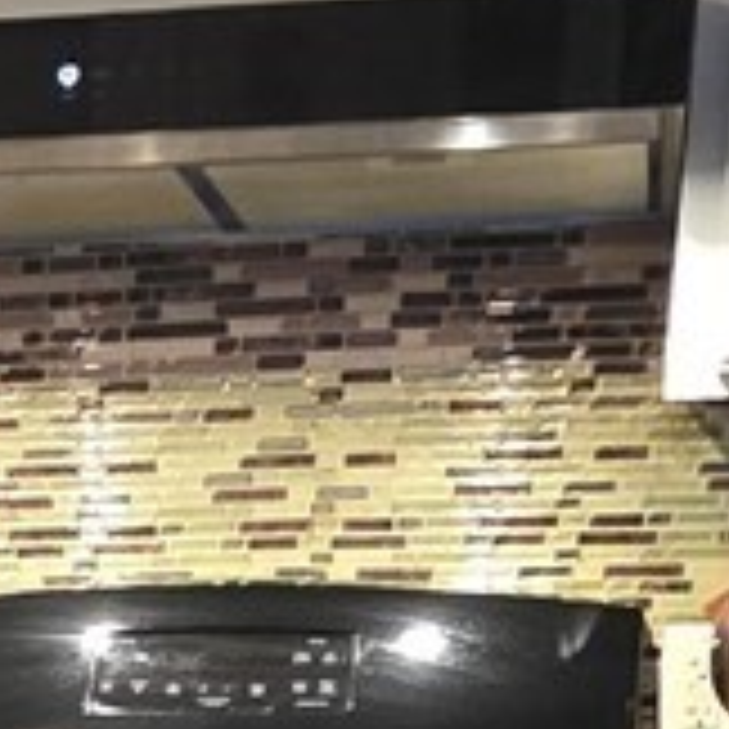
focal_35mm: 109
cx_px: -202
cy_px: 1408
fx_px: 2597
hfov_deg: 15.3
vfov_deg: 13.8
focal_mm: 2.2
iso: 800
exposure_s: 1/60
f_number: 1.9
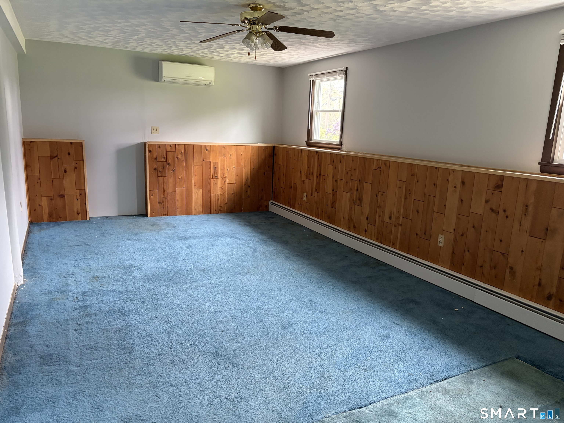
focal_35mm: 26
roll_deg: -4.5
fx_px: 424
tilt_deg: -12.5
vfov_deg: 53.1
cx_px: 282
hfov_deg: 67.3
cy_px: 212
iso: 320
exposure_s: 1/60
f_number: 1.6
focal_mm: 5.96
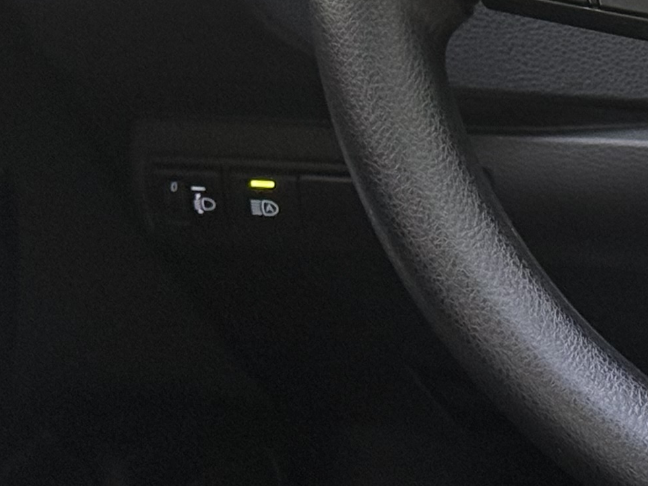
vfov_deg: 7.5
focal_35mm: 197
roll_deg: +0.2
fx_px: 3689
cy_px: -118
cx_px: 963
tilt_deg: -13.8
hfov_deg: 9.8
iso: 200
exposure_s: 1/60
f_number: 1.78
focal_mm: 6.76
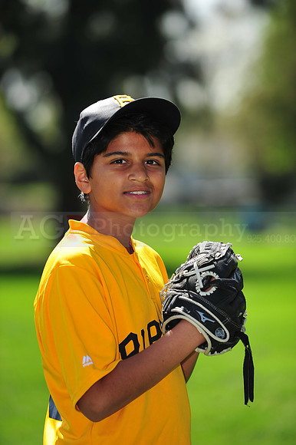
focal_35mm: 200
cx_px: 148
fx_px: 2469
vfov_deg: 10.3
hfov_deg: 6.9
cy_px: 222
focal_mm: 200
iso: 200
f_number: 4.5
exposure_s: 1/1000
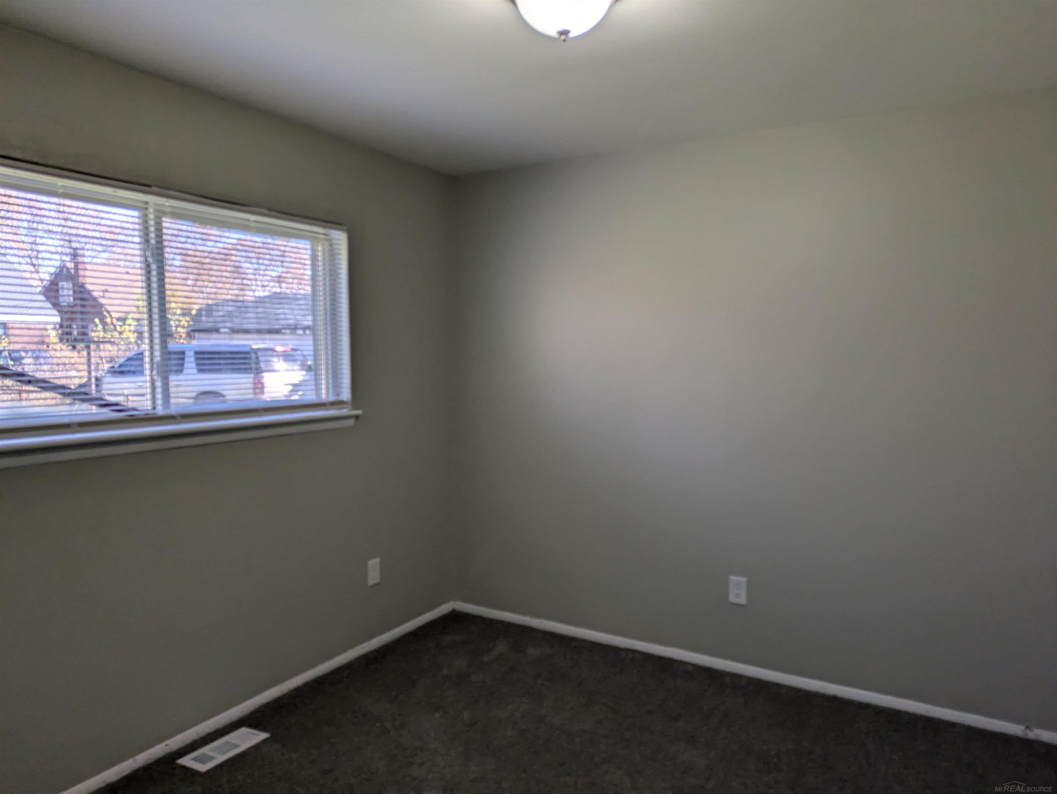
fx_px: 764
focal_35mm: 25
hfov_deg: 69.4
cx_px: 528
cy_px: 397
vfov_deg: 54.9
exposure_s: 1/221
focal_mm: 5.43
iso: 48
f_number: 1.89
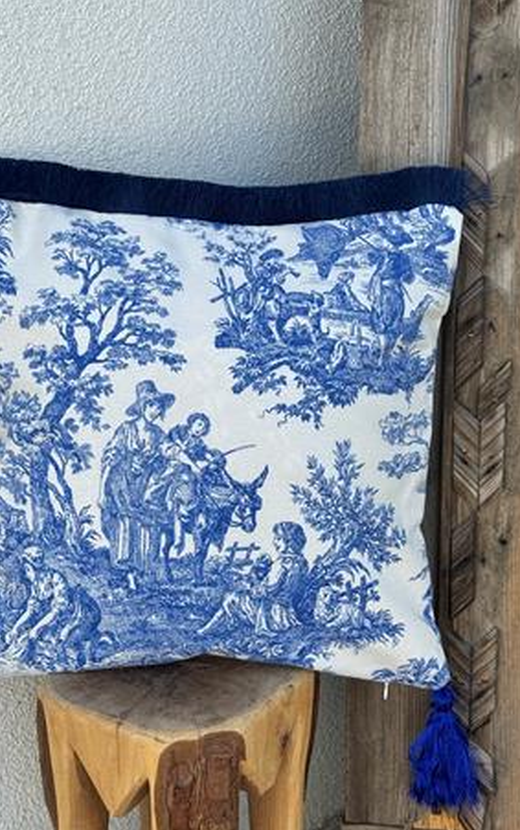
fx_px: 1359
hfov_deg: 21.6
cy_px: 396
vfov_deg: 34.0
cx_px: 219
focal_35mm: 60
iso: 64
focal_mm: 6.76
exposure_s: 1/1427
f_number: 1.78
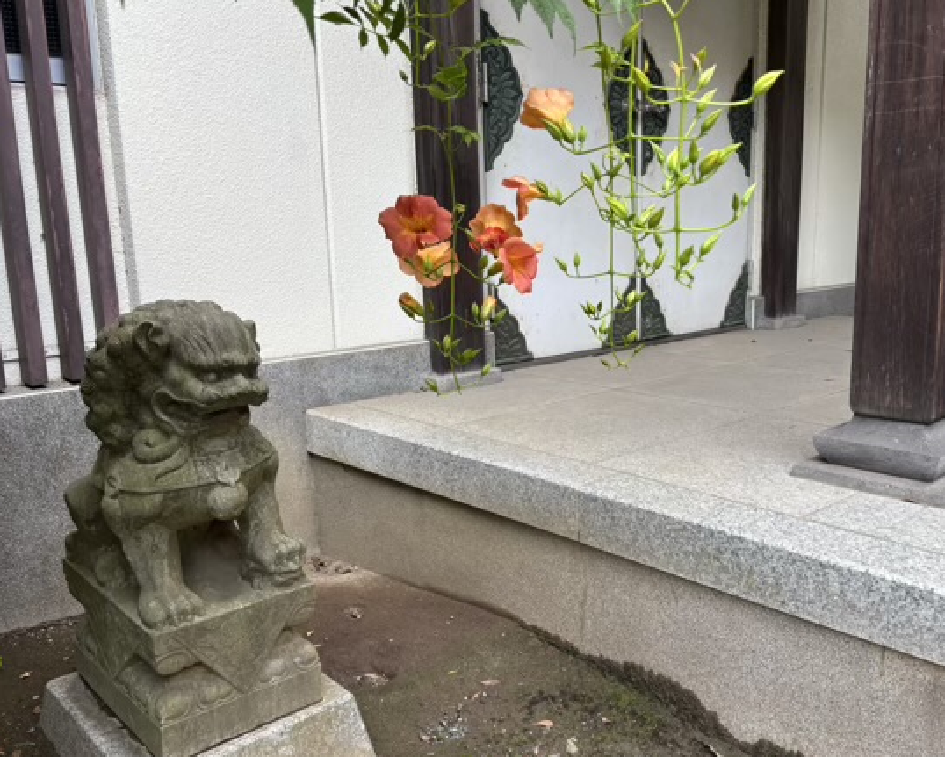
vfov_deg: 44.6
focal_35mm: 33
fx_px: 923
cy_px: 401
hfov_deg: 53.8
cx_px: 571
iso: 50
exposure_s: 1/276
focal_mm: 5.96
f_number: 1.6
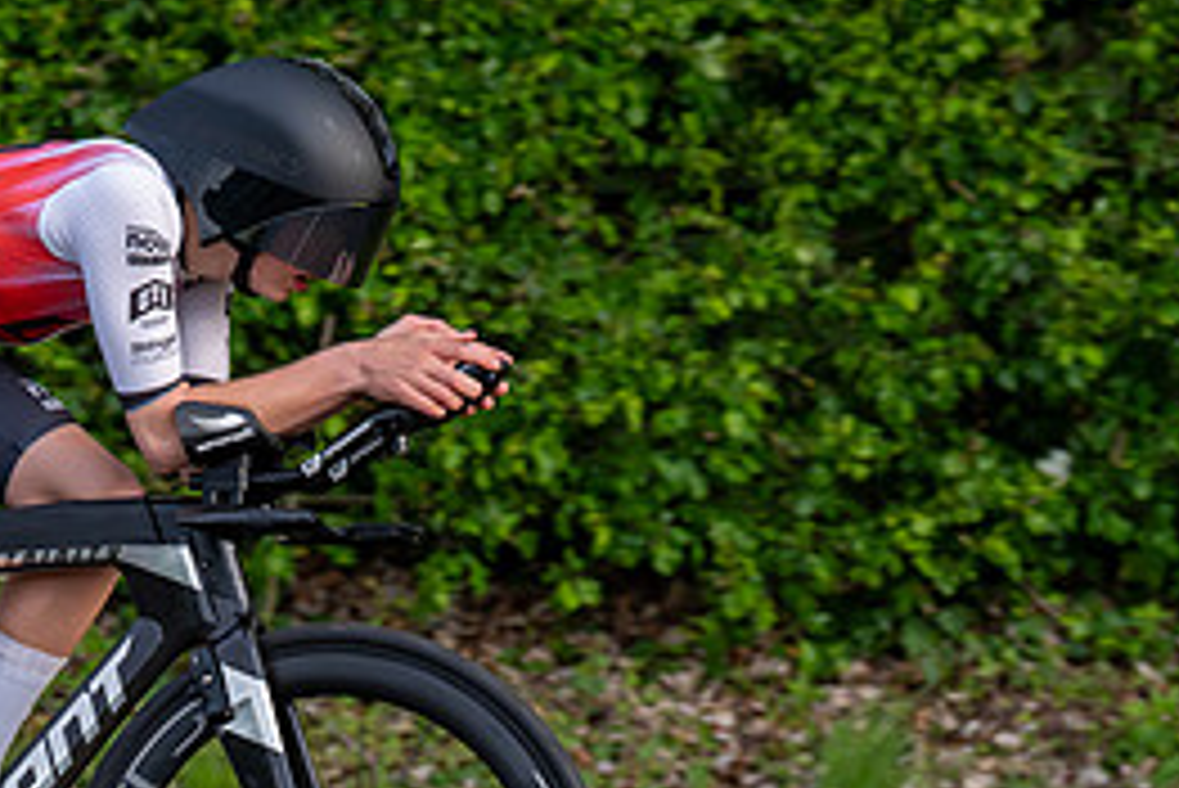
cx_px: -76
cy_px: 403
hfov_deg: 9.4
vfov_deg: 6.3
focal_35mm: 217
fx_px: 7110
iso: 1250
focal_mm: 96
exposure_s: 1/800
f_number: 4
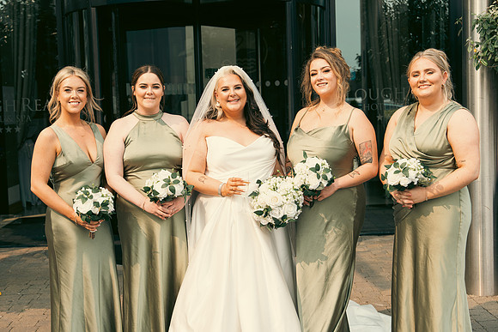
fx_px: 816
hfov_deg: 33.9
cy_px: 166
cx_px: 249
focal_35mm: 59
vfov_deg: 23.0
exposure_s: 1/250
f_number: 5
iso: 125
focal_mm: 59
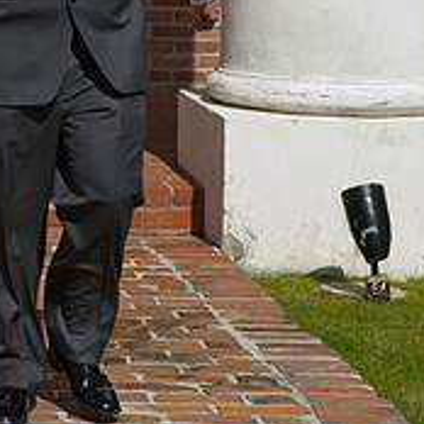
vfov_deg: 8.8
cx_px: -134
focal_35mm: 198
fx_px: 2744
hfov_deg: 8.7
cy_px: 34
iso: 100
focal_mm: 70
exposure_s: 1/250
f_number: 11
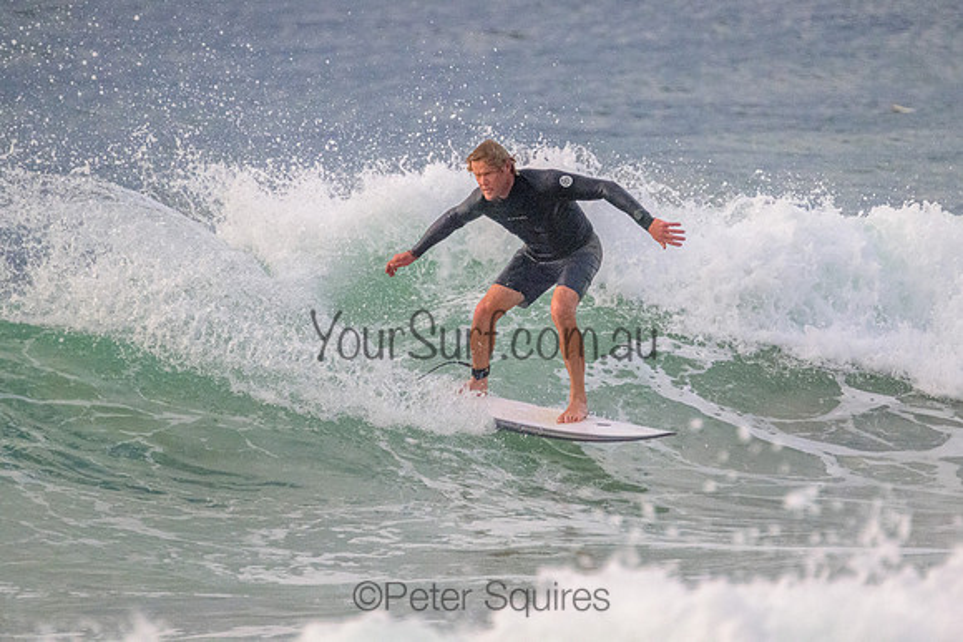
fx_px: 24590
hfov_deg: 2.2
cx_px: 553
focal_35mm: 919
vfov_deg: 1.5
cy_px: 273
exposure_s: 1/2000
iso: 5600
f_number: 11
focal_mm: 800
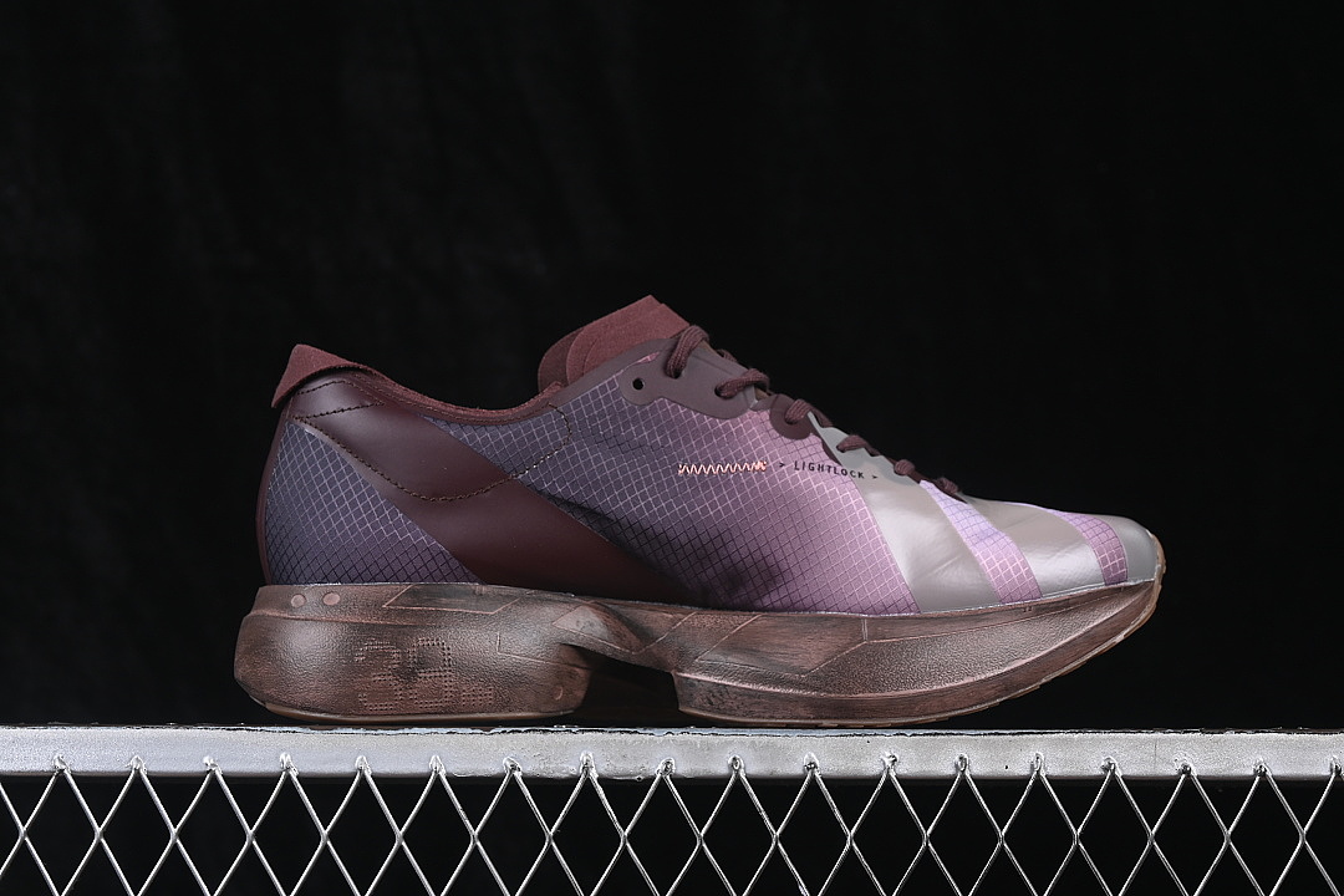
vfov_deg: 18.2
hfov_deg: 27.0
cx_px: 672
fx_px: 2800
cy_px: 448
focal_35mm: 75
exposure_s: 1/80
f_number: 7.1
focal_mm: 50
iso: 160
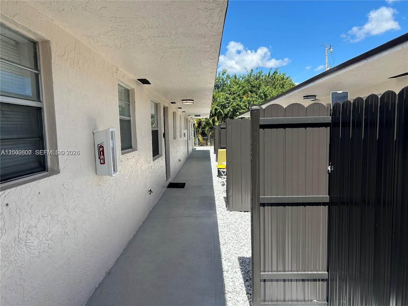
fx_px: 306
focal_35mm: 26
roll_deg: +1.7
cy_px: 153
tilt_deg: -4.2
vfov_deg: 53.1
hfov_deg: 67.3
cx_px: 204
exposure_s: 1/2353
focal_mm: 5.7
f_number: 1.5
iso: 50
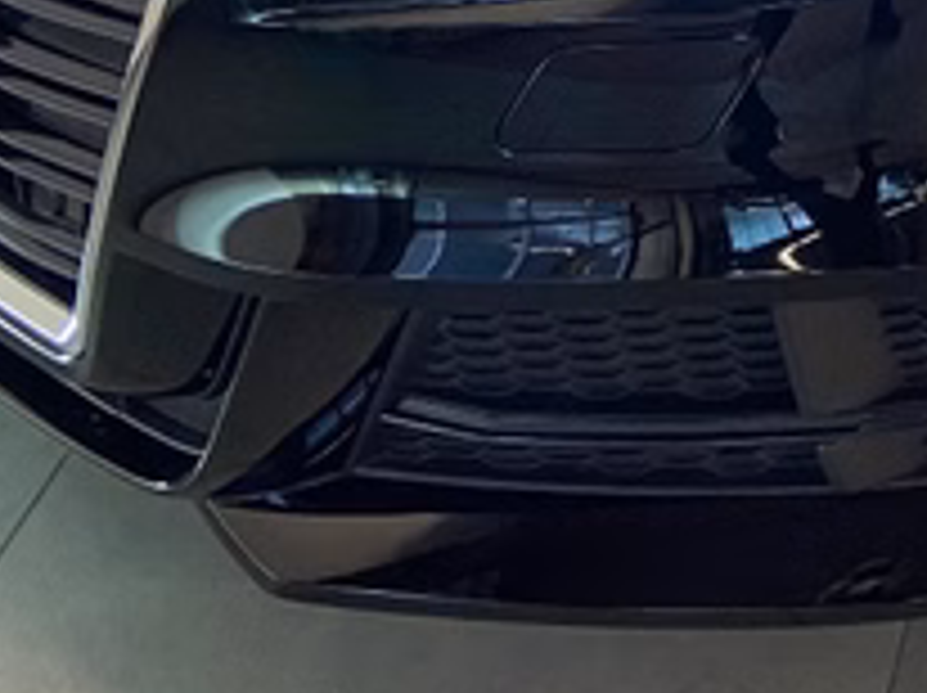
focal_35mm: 101
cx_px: 1148
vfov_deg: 13.3
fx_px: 2702
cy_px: -500
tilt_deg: -23.1
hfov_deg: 18.3
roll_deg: -0.2
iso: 200
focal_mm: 4.25
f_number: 1.8
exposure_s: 1/47
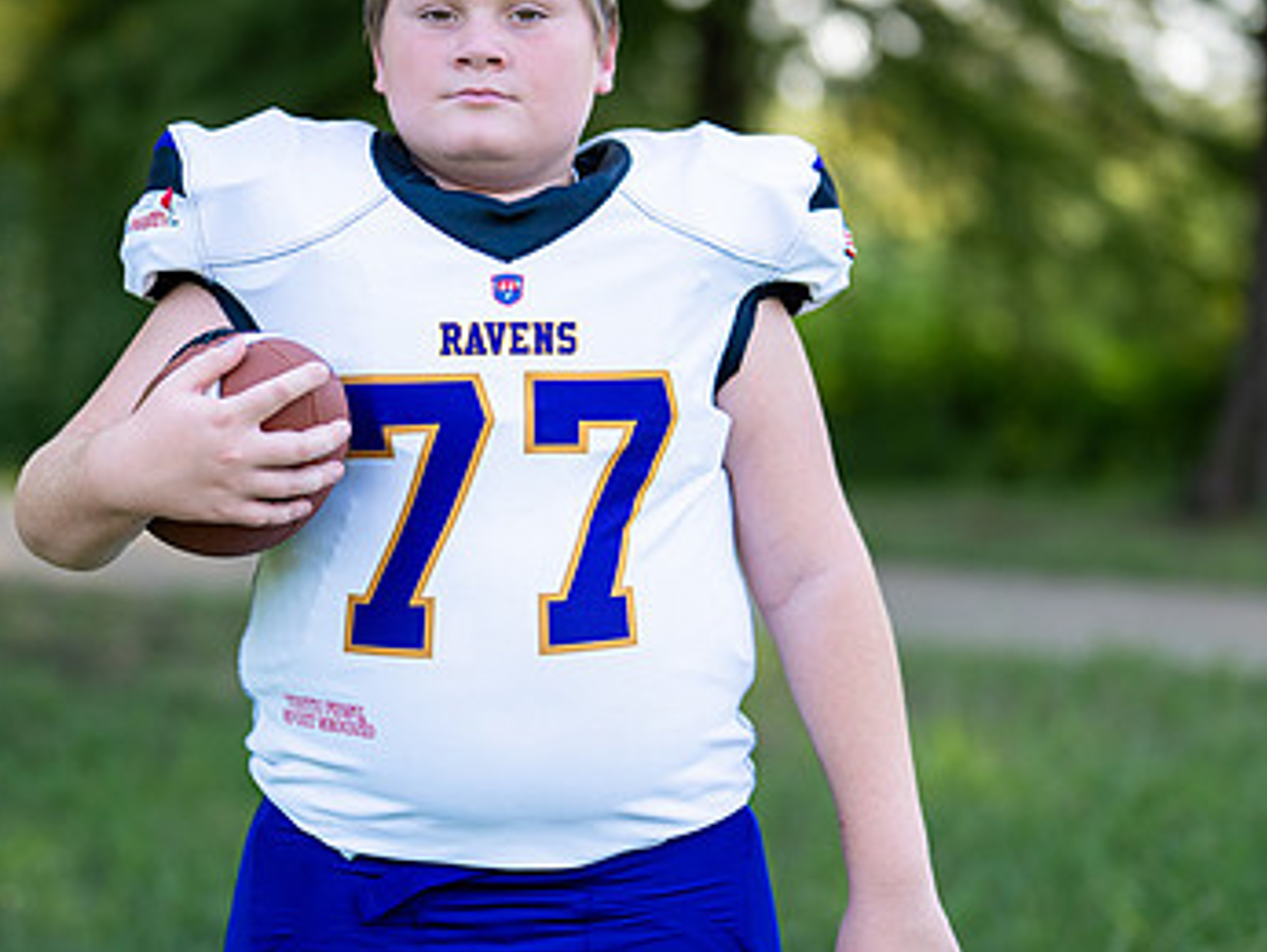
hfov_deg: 18.5
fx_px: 3882
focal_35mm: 106
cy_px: 442
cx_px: 559
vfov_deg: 14.0
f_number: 1.2
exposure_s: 1/1250
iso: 100
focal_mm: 50
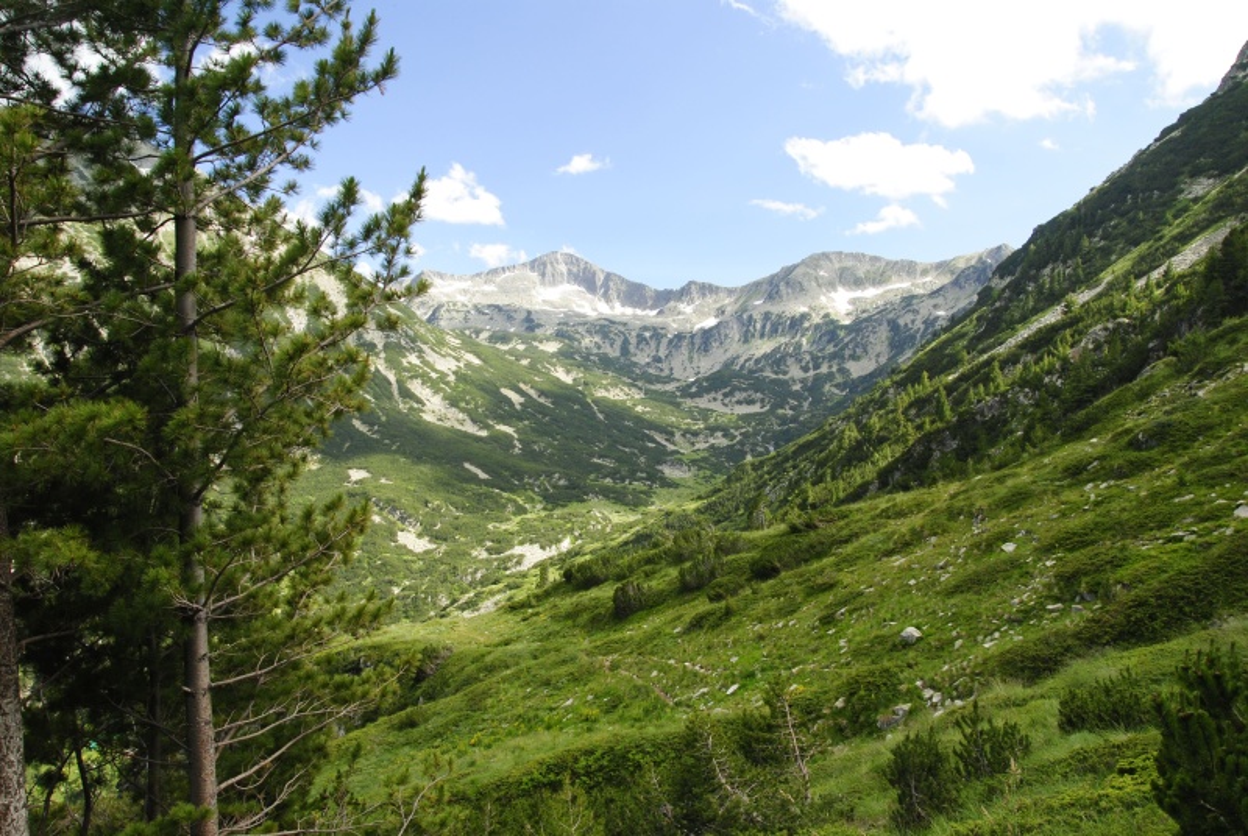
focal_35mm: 27
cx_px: 624
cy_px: 418
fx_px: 937
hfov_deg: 67.3
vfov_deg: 48.1
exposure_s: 1/160
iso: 400
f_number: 9
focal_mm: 18
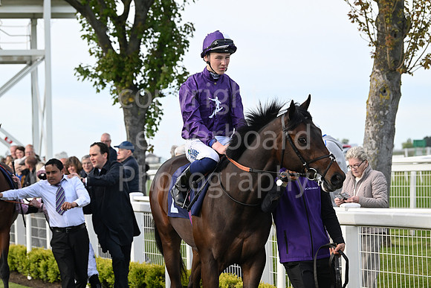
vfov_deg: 10.6
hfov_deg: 15.8
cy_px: 144
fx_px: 1557
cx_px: 216
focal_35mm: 130
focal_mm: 130
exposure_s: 1/1600
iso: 800
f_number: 6.3
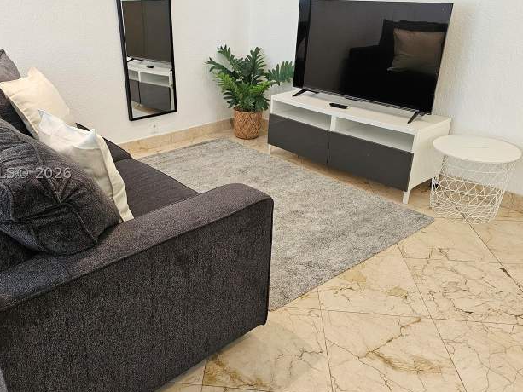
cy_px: 173
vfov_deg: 46.7
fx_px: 453
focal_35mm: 30
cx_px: 202
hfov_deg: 59.3
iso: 320
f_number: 1.7
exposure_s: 1/120
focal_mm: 6.3
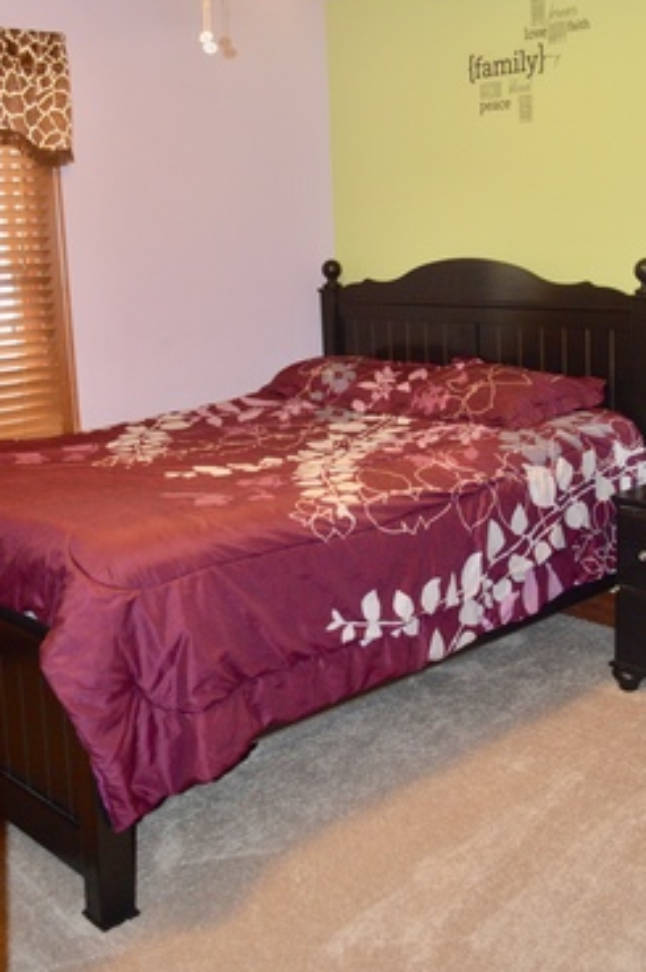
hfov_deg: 34.0
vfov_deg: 49.3
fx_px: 1053
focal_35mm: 39
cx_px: 392
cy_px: 387
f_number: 3.8
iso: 2500
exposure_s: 1/60
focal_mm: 20
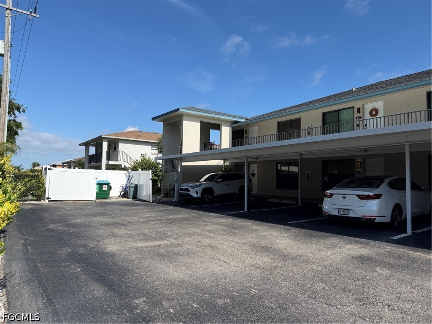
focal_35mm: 24
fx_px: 300
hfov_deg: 71.6
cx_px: 216
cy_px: 162
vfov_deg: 56.8
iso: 100
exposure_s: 1/5714
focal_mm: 6.76
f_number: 1.78
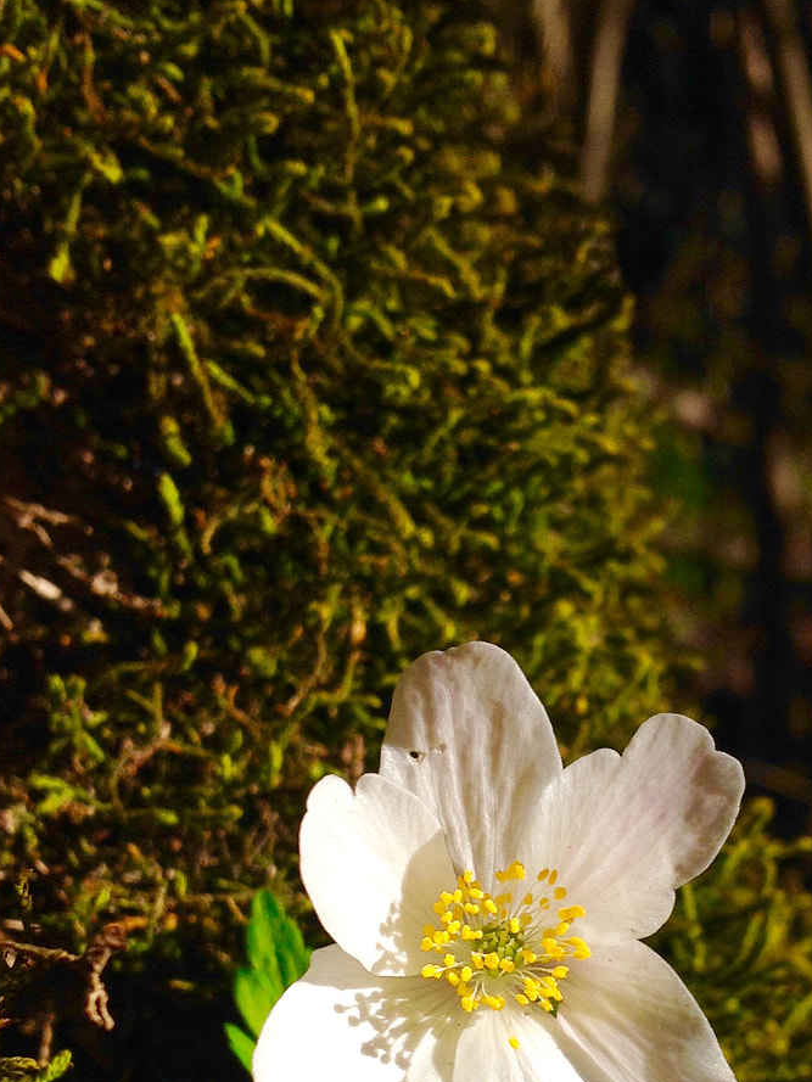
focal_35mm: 63
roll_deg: +5.3
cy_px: 923
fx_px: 1970
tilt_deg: -17.2
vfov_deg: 29.7
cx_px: 581
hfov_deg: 23.1
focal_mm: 4.28
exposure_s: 1/2123
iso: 50
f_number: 2.4
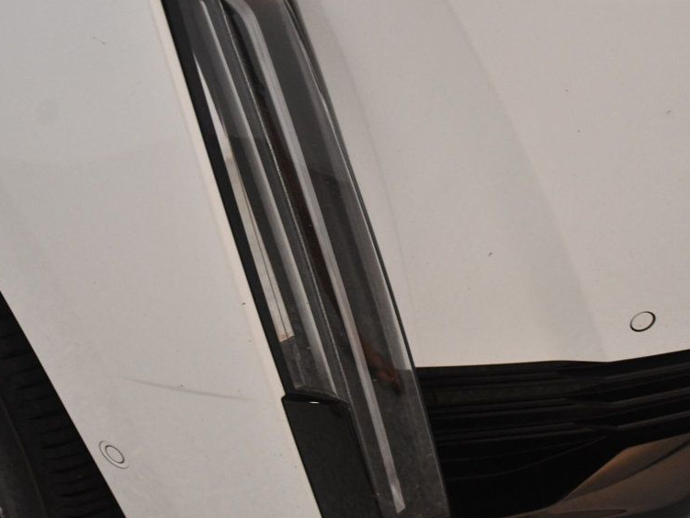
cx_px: 371
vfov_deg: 24.8
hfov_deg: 32.7
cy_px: 254
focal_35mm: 59
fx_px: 1176
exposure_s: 1/125
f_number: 4
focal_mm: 30
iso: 2500
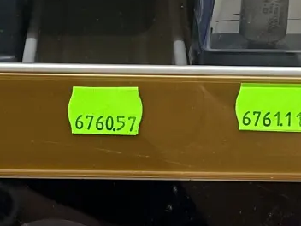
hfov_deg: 13.9
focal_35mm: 142
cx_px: 130
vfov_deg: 10.4
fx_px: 1235
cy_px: 99
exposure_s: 1/50
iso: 200
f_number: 1.5
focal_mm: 5.7
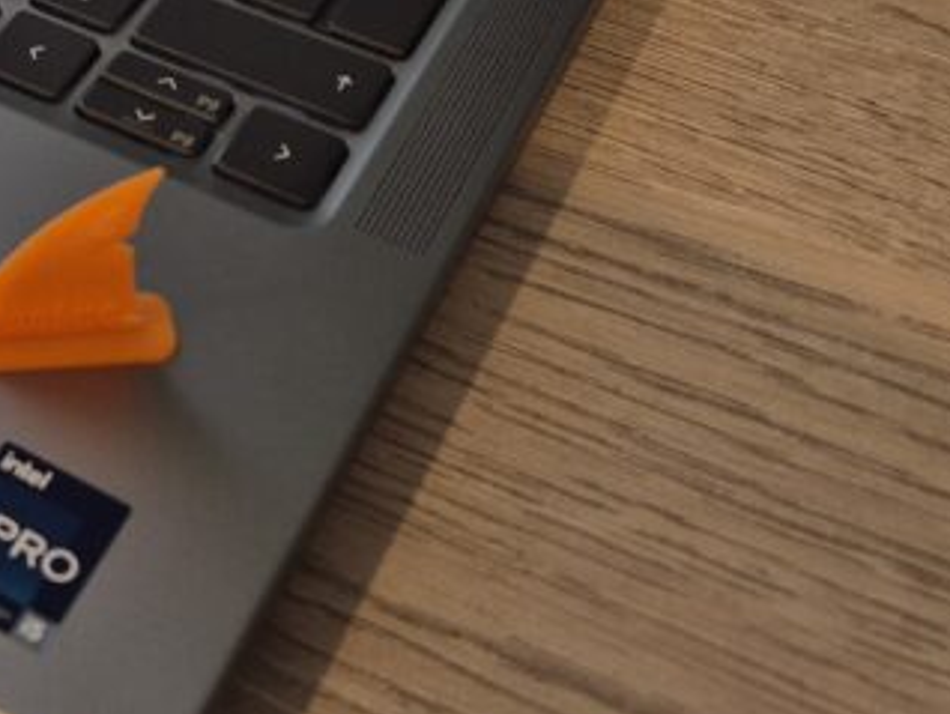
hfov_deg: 24.3
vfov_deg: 18.2
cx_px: -128
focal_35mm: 74
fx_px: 2032
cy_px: -290
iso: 100
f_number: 1.8
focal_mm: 5.4
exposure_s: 1/100
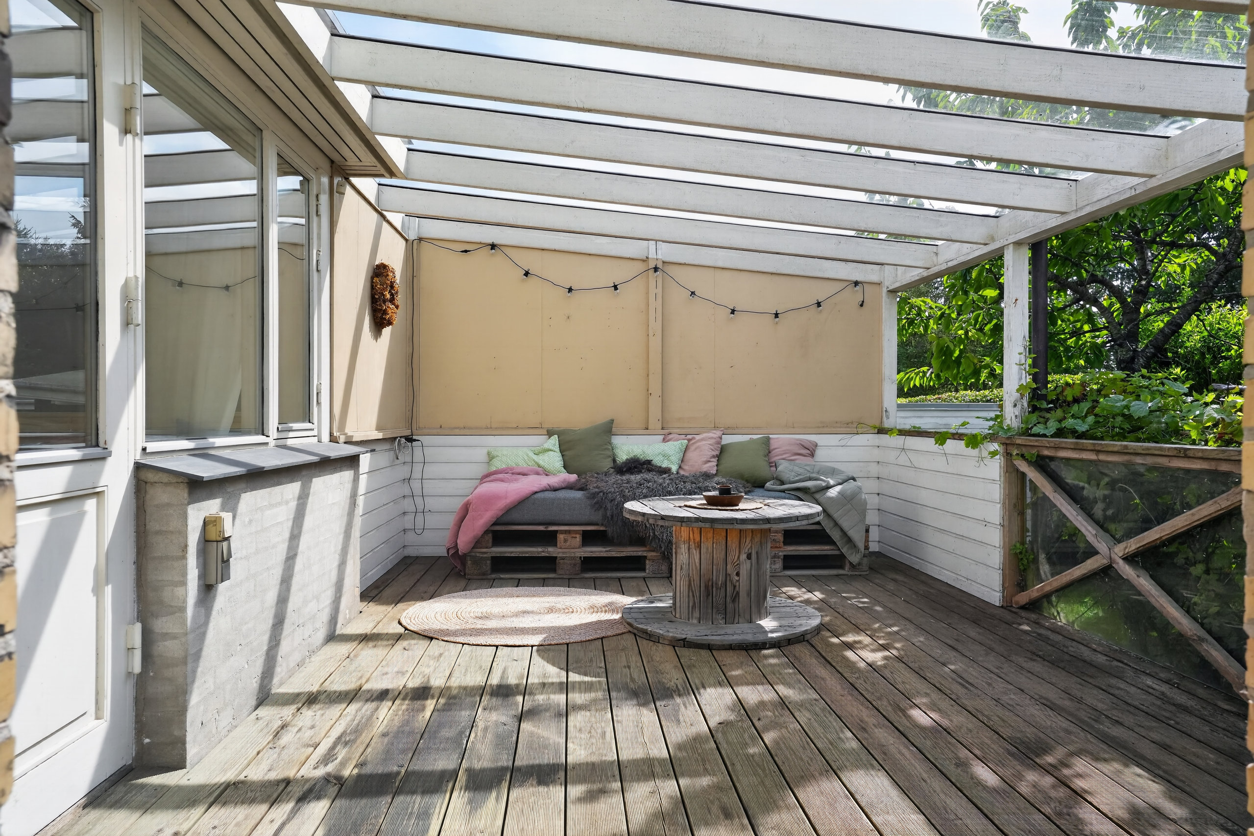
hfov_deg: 73.8
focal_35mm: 24
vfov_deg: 53.1
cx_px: 627
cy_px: 418
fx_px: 836
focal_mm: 24
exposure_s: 1/500
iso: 400
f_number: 8
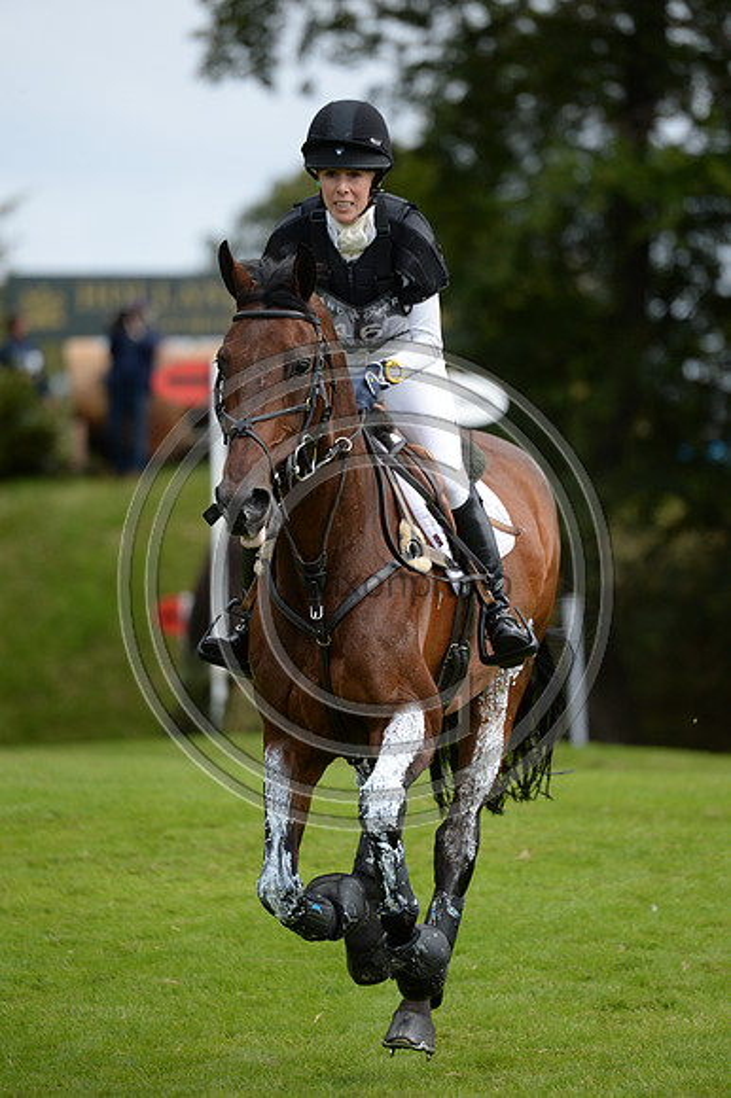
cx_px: 366
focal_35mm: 400
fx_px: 12197
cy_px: 549
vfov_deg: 5.2
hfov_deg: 3.4
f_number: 5.6
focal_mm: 400
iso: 800
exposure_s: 1/1250
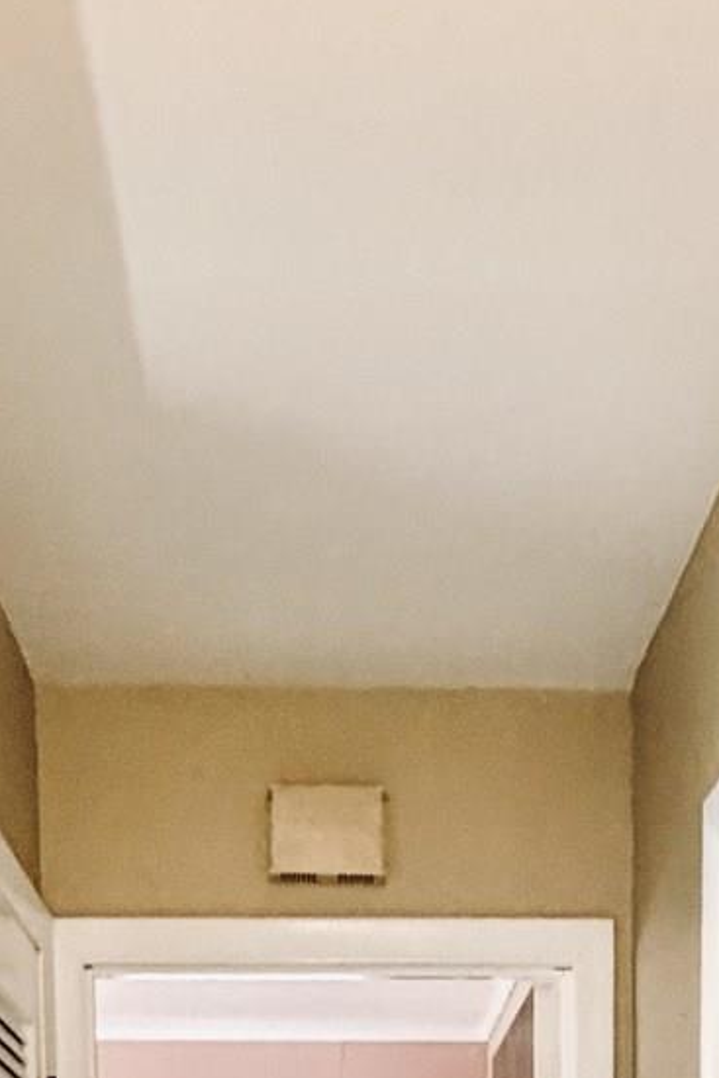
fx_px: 1826
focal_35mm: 61
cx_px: 436
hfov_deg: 22.2
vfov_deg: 24.8
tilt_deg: -6.7
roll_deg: +0.5
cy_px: 1641
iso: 640
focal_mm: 2.22
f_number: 2.2
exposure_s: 1/60
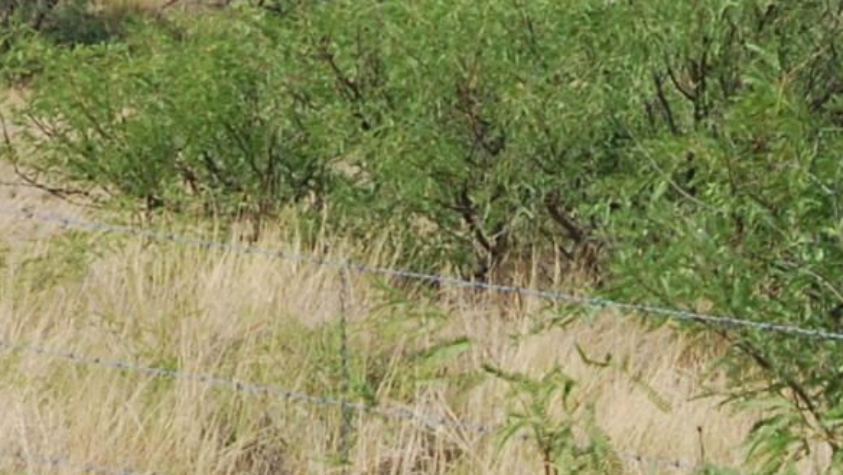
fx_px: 7223
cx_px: 192
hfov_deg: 6.7
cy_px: -596
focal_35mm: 323
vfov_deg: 3.7
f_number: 8
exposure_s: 1/250
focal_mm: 40
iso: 100
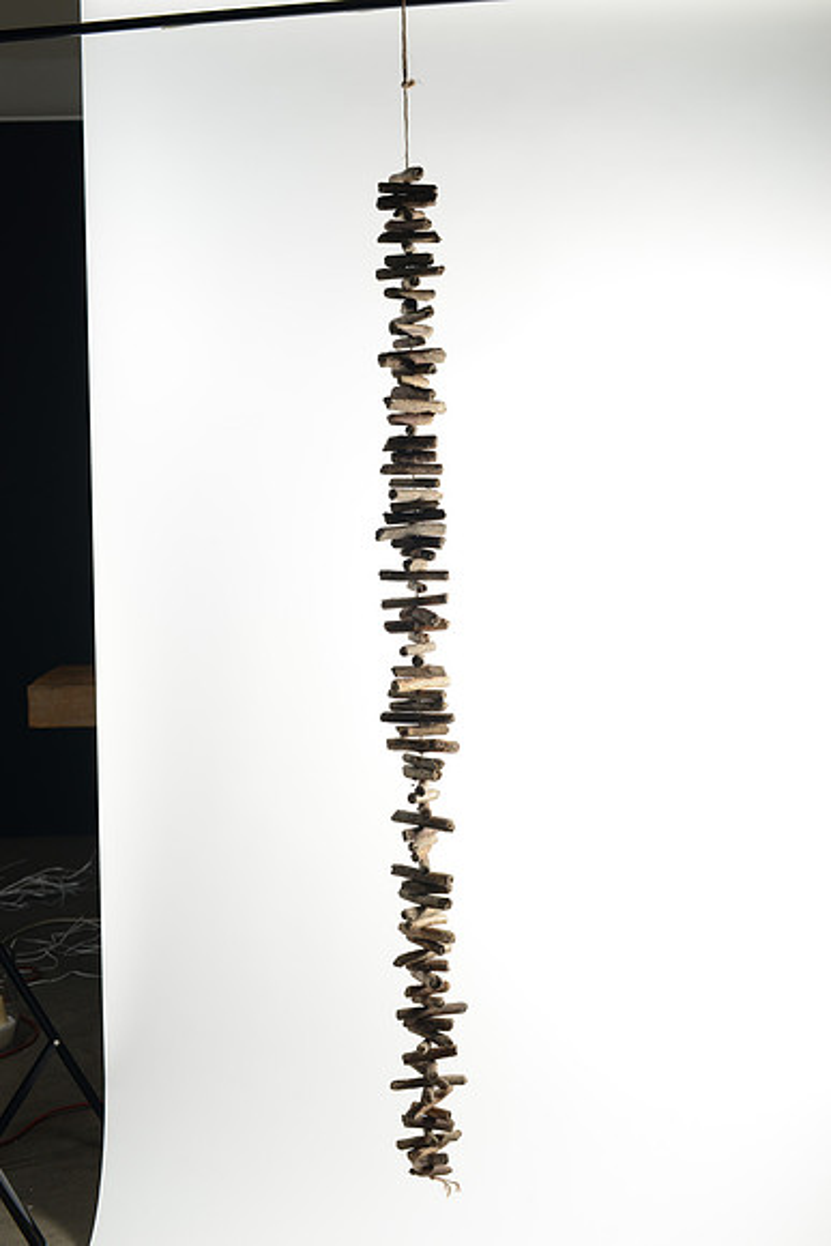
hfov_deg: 27.0
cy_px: 623
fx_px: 1730
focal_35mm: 50
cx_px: 416
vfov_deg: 39.6
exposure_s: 1/200
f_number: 6.3
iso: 200
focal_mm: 50
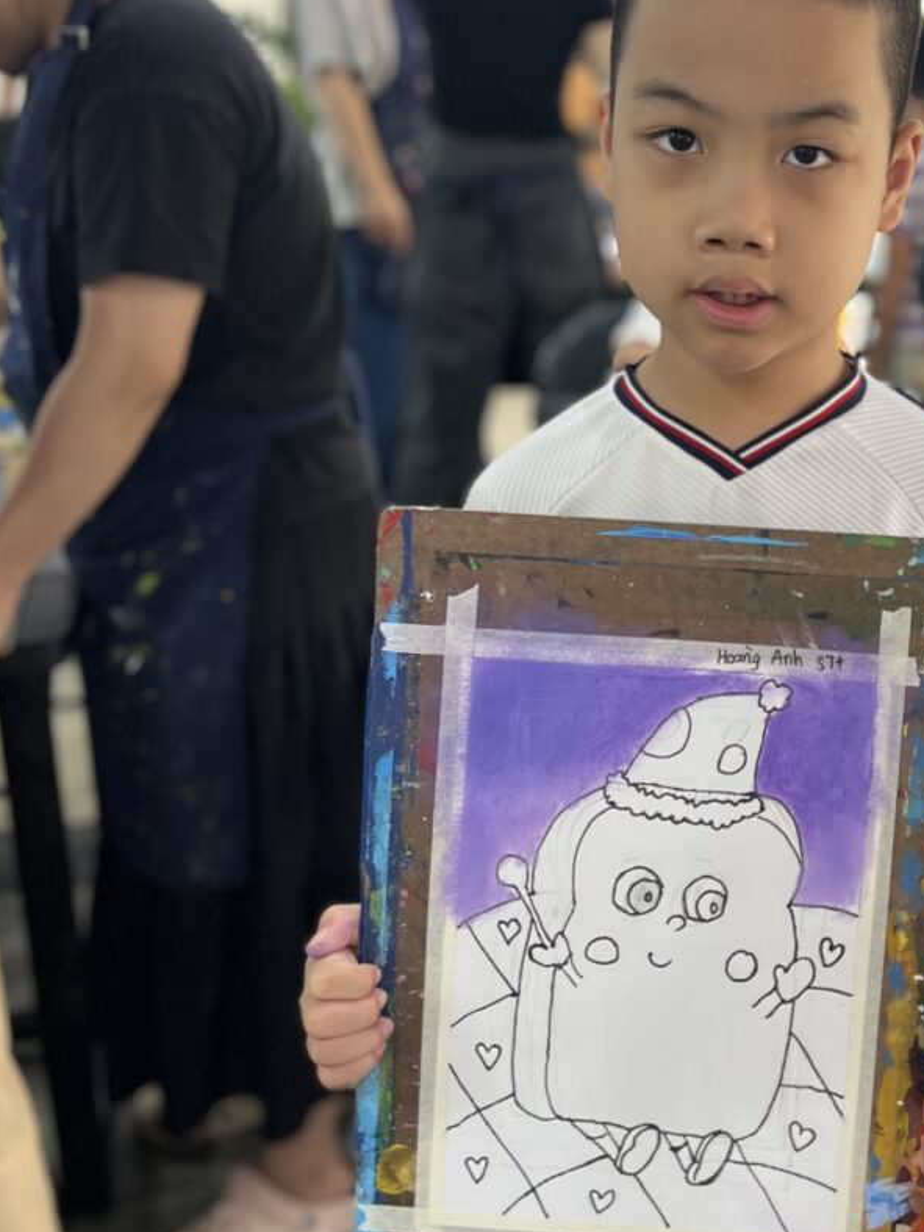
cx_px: 727
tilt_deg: -17.2
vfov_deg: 42.7
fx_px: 1566
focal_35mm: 44
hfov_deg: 32.1
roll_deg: -2.0
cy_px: 492
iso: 100
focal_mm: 5.7
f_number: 1.5
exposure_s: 1/121
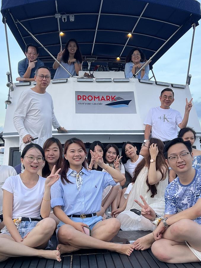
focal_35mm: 46
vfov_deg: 41.2
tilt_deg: +1.7
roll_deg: -0.8
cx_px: 107
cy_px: 152
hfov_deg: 31.5
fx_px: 356
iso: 64
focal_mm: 5.7
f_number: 1.5
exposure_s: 1/121
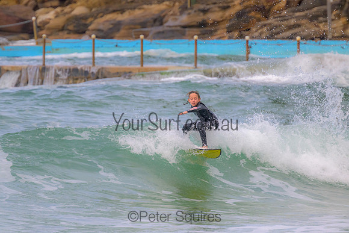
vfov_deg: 1.7
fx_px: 7757
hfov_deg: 2.6
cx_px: 174
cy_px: 116
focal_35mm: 800
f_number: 11
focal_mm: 800
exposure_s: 1/1250
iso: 1600
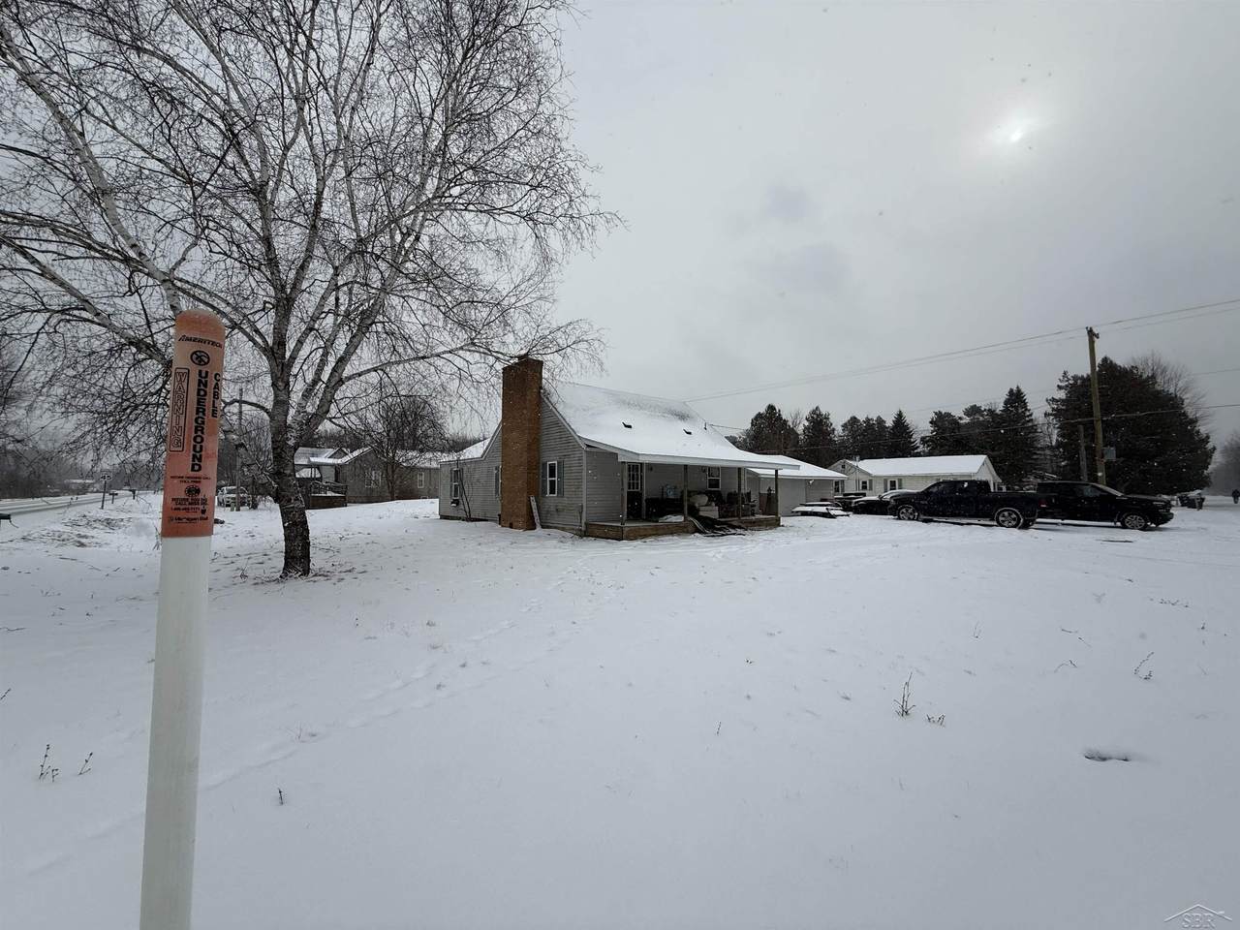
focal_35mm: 14
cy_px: 465
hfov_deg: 102.1
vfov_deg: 85.7
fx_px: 502
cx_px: 620
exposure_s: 1/4149
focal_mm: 2.22
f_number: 2.2
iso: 50
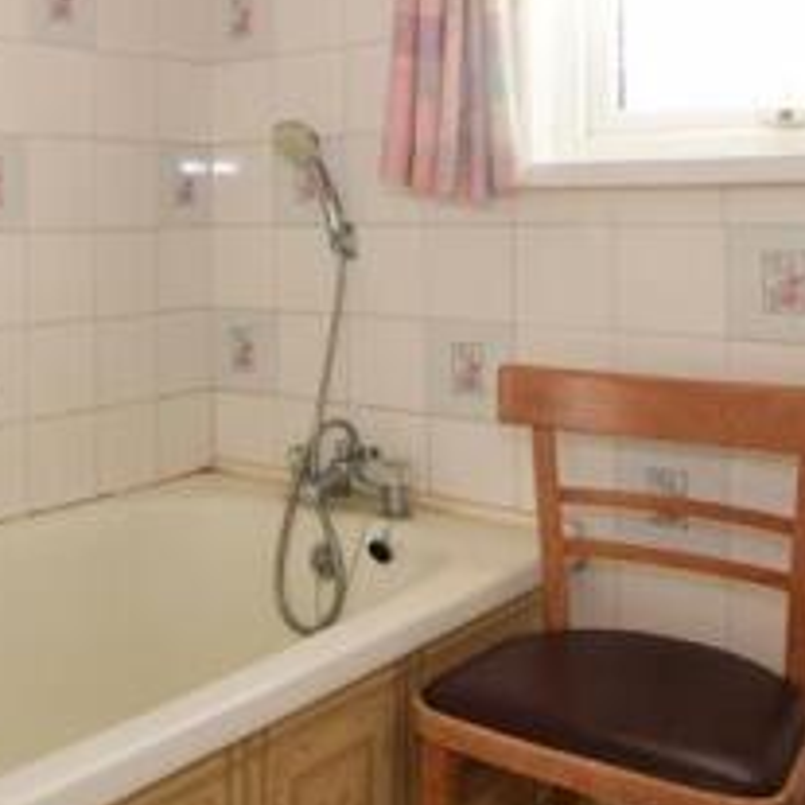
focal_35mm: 44
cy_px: 196
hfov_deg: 36.4
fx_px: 1167
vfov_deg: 37.1
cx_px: 128
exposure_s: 1/200
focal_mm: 11
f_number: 7.1
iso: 400
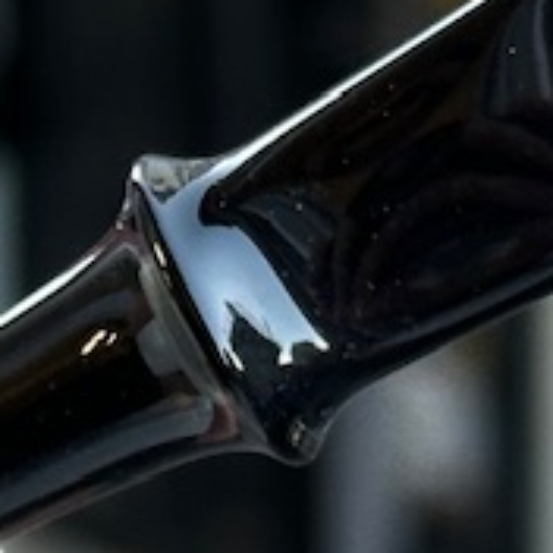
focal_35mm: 309
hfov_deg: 5.6
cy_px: 594
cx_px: -211
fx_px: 5585
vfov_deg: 5.7
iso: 64
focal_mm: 6.86
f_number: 1.78
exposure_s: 1/100
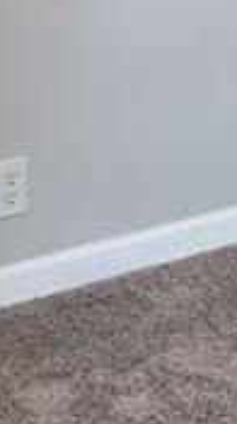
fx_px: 1648
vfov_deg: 13.1
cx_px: 518
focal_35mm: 147
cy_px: -361
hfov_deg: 7.8
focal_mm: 6.5
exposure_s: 1/120
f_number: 1.4
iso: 50
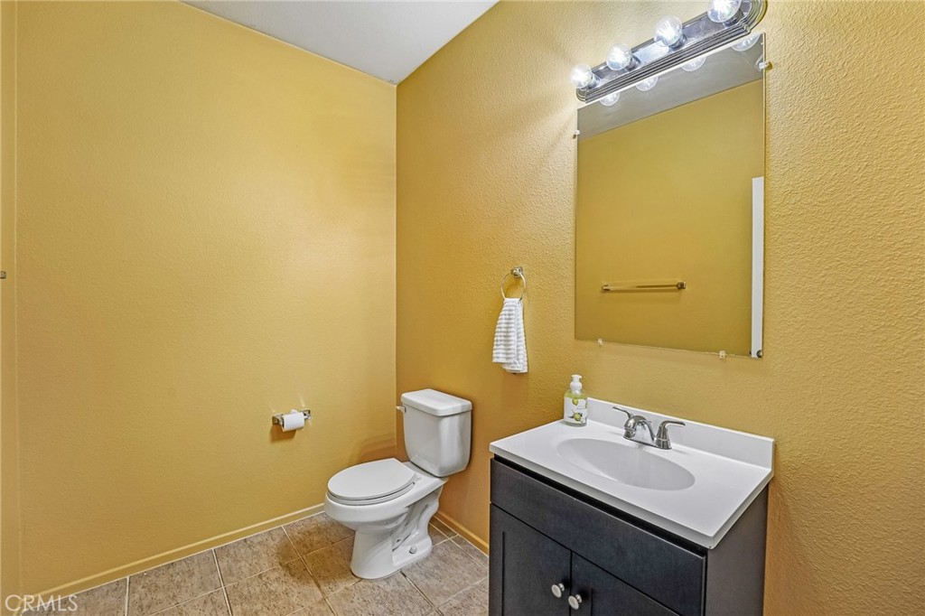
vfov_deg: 81.2
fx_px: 360
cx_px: 462
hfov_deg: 104.3
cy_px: 308
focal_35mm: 14
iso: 400
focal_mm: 14
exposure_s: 1/40
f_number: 8
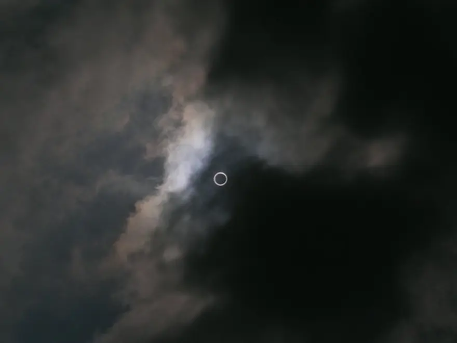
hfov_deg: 18.7
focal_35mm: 105
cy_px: 172
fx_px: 1386
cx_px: 228
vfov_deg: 14.1
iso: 50
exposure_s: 1/2000
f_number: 8.2
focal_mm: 16.2
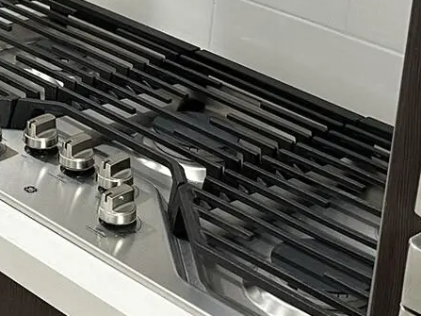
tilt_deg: -11.3
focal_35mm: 110
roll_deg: -4.6
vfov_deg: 12.7
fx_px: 1337
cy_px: -171
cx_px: -65
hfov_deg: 17.2
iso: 160
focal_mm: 6.86
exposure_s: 1/60
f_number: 1.78
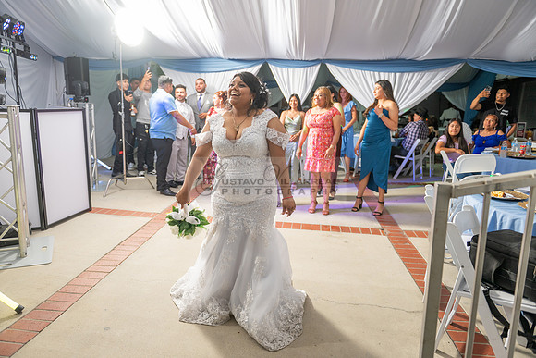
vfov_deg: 53.2
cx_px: 268
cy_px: 179
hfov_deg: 73.7
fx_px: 357
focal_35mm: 24
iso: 250
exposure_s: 1/125
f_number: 2.8
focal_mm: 24
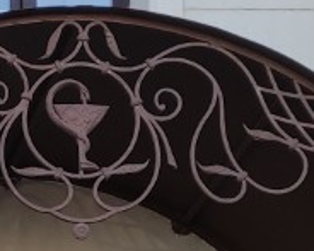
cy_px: 719
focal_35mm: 177
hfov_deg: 10.2
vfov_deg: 7.7
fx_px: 1644
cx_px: -272
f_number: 1.89
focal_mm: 5.43
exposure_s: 1/192
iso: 100
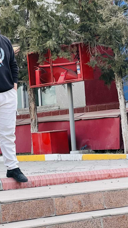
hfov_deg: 9.6
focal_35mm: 126
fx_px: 760
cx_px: 18
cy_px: 82
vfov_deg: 17.0
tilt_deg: +4.2
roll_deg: +3.1
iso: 200
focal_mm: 9
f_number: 2.8
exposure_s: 1/121
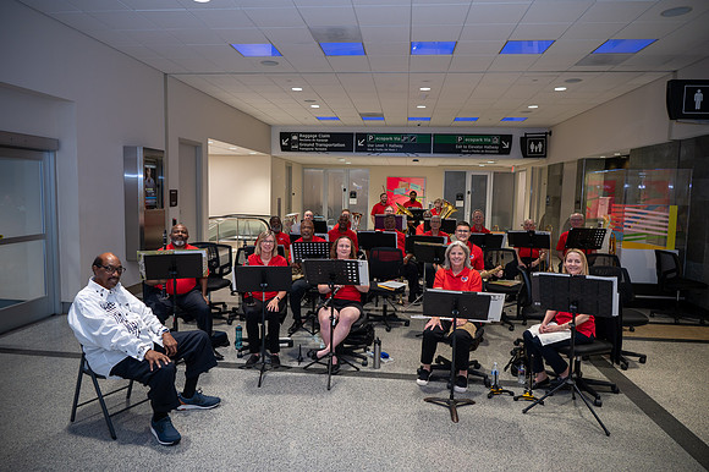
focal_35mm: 24
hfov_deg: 73.8
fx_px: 472
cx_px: 354
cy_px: 236
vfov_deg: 53.1
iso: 640
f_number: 4
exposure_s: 1/40
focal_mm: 24
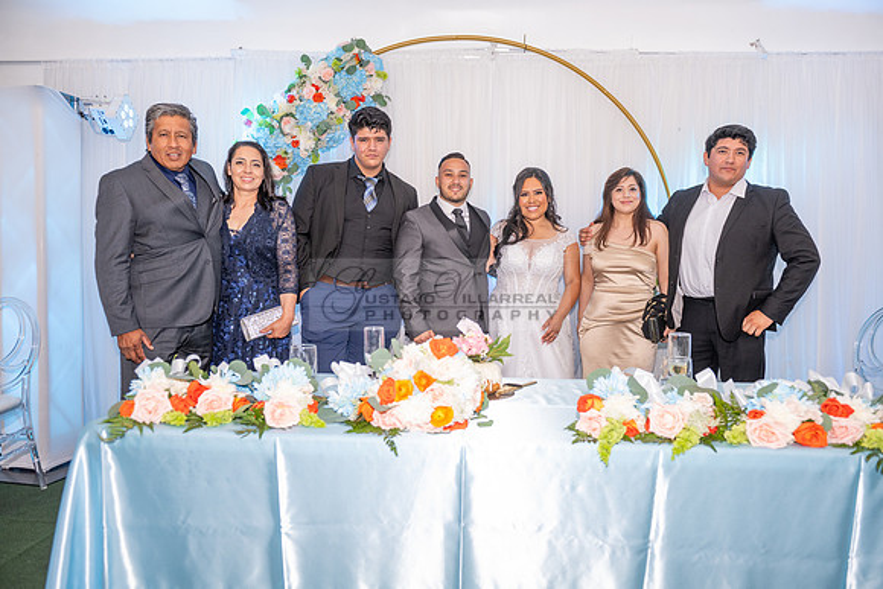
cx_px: 442
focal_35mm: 26
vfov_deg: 49.6
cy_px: 294
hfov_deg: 69.4
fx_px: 638
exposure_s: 1/200
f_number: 3.5
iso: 1000
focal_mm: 26
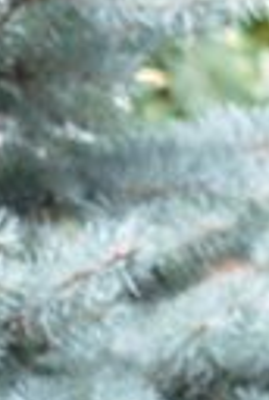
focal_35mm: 185
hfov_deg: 6.5
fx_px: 2062
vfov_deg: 10.7
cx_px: -651
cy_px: 572
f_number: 4.5
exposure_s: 1/80
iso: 400
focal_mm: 22
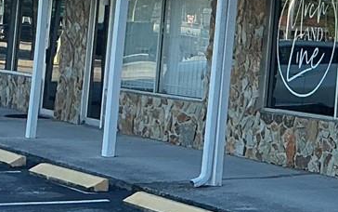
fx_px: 1244
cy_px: -36
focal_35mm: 135
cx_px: 602
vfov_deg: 9.6
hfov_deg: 13.8
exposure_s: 1/749
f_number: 1.8
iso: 25
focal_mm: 3
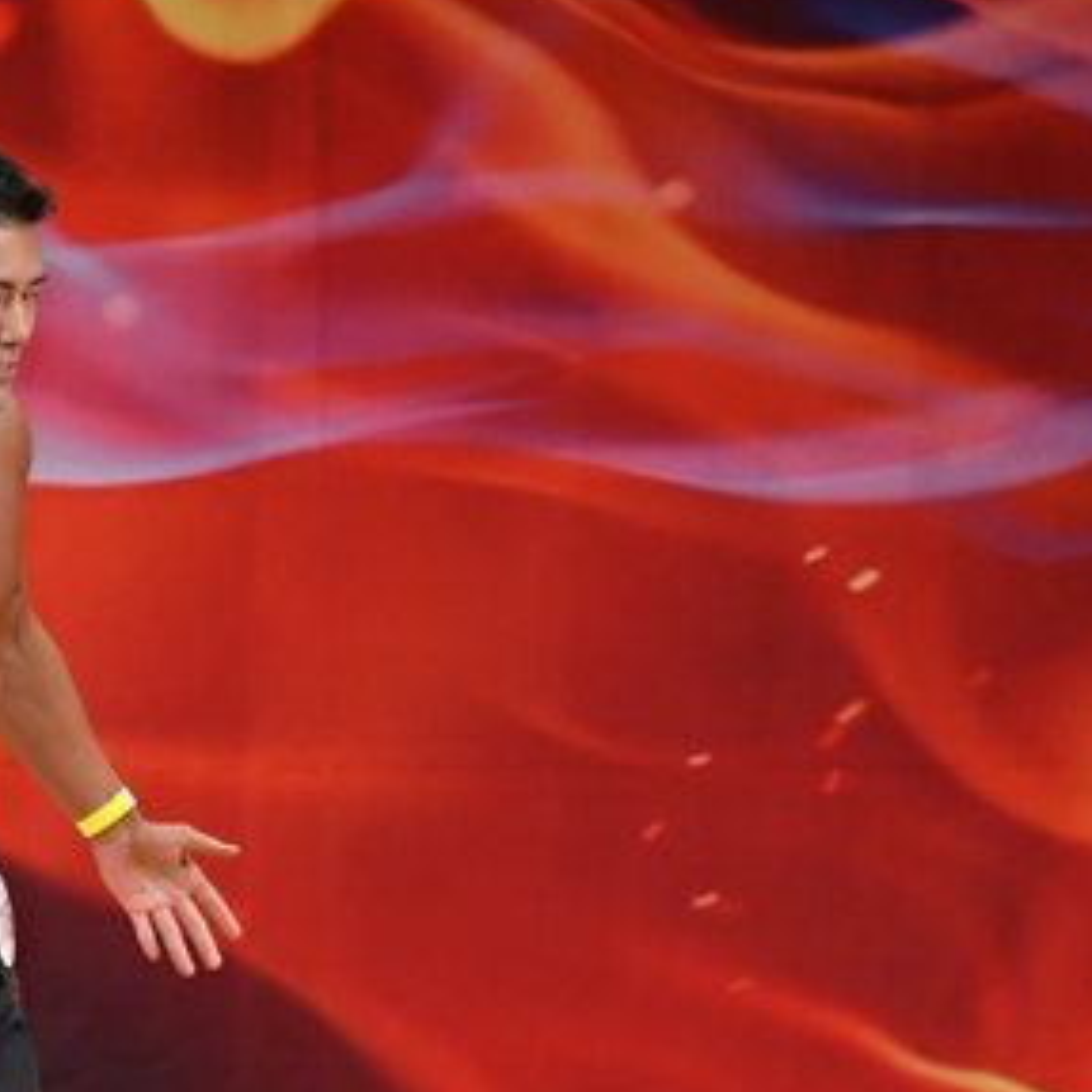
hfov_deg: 3.4
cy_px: 955
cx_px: -249
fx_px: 18452
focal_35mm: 517
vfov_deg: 3.4
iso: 3200
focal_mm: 150
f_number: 5.6
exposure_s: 1/400
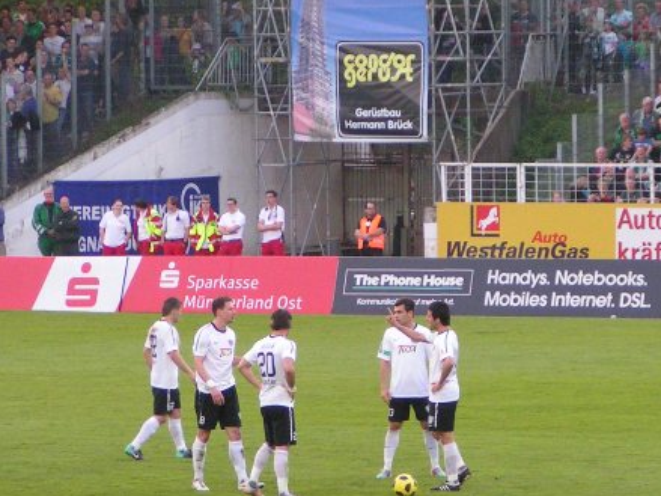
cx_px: 408
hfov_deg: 6.6
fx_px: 5708
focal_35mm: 299
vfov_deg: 5.0
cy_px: 184
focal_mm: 25.1
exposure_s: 1/100
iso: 200
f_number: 3.5
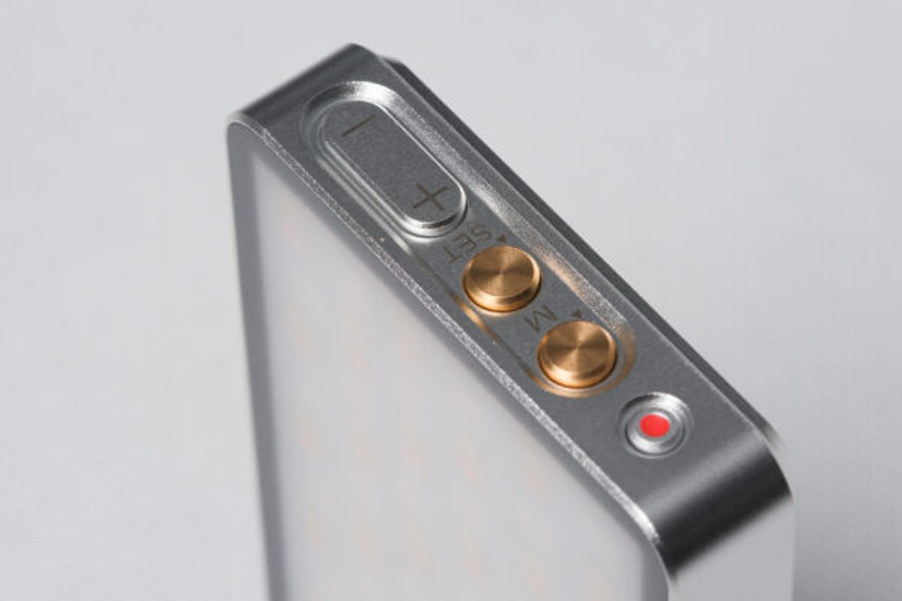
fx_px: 3758
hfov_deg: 13.7
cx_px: 451
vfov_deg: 9.1
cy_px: 300
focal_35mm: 150
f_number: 7.1
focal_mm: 100
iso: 160
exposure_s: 1/6
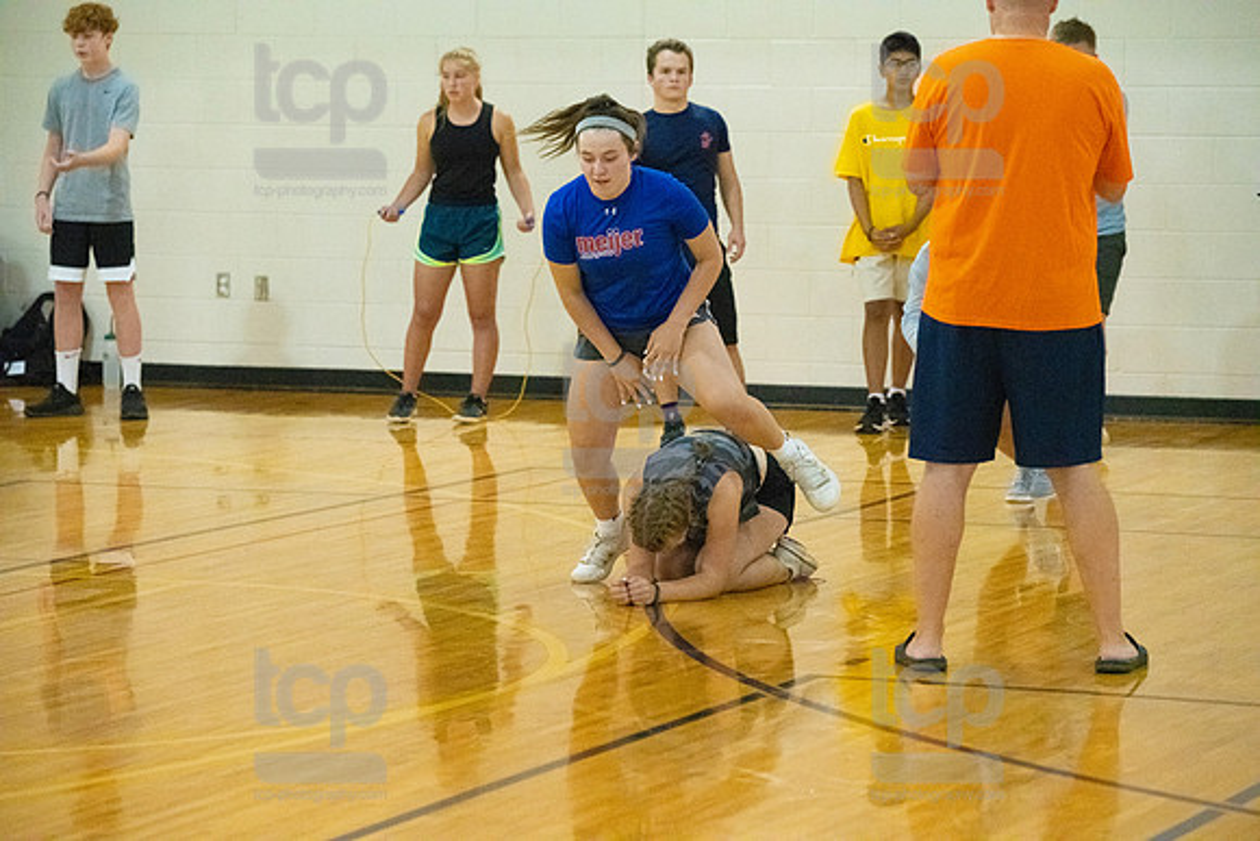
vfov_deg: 10.2
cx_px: 630
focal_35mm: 135
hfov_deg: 15.2
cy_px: 420
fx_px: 4726
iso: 6400
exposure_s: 1/640
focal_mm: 135
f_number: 4.5
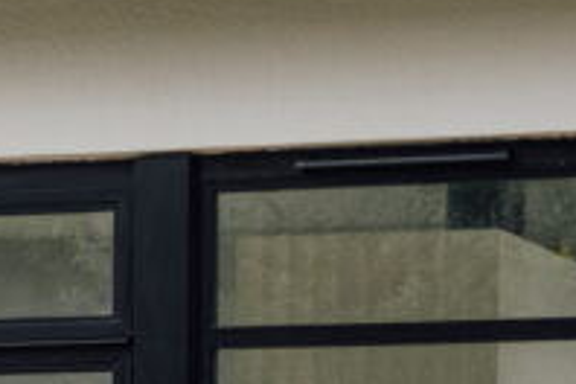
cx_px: -250
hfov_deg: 7.5
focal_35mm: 271
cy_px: 794
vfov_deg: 5.0
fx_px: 4336
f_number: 4.5
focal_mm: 35
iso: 320
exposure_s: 1/640
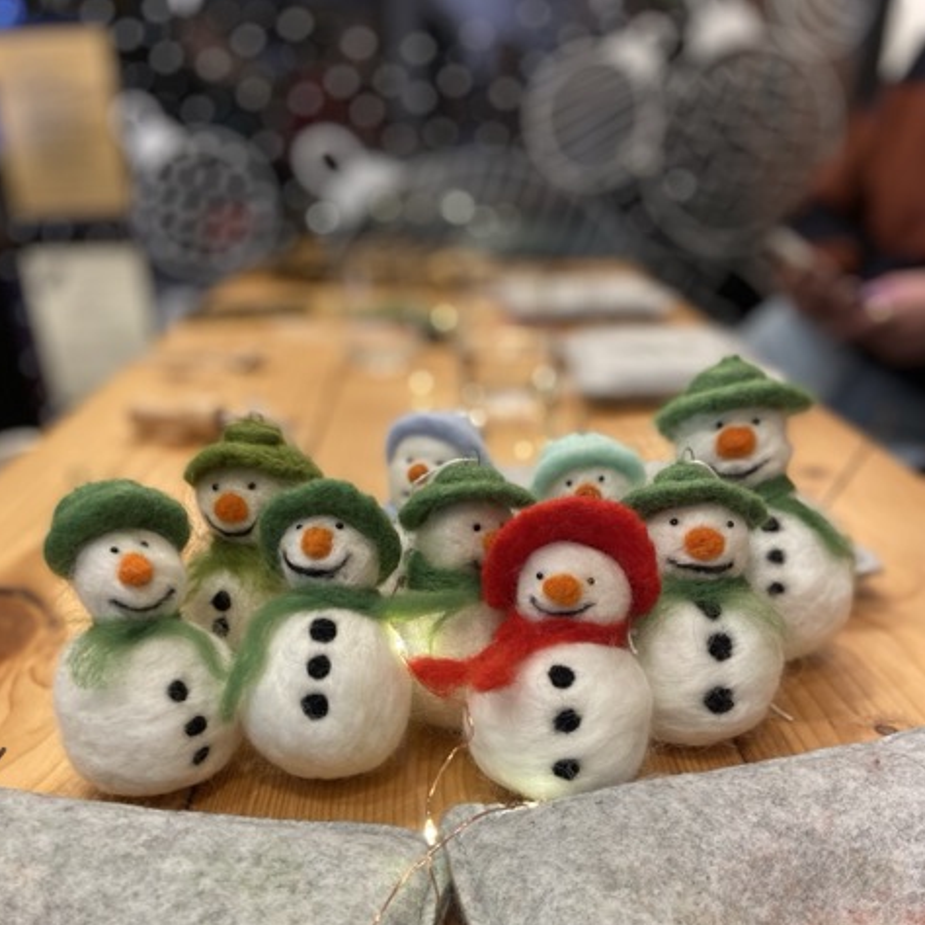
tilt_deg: -26.4
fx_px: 937
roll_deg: +2.5
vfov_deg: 51.5
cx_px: 459
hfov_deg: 52.5
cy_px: 623
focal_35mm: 31
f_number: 1.8
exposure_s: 1/50
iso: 160
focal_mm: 4.25
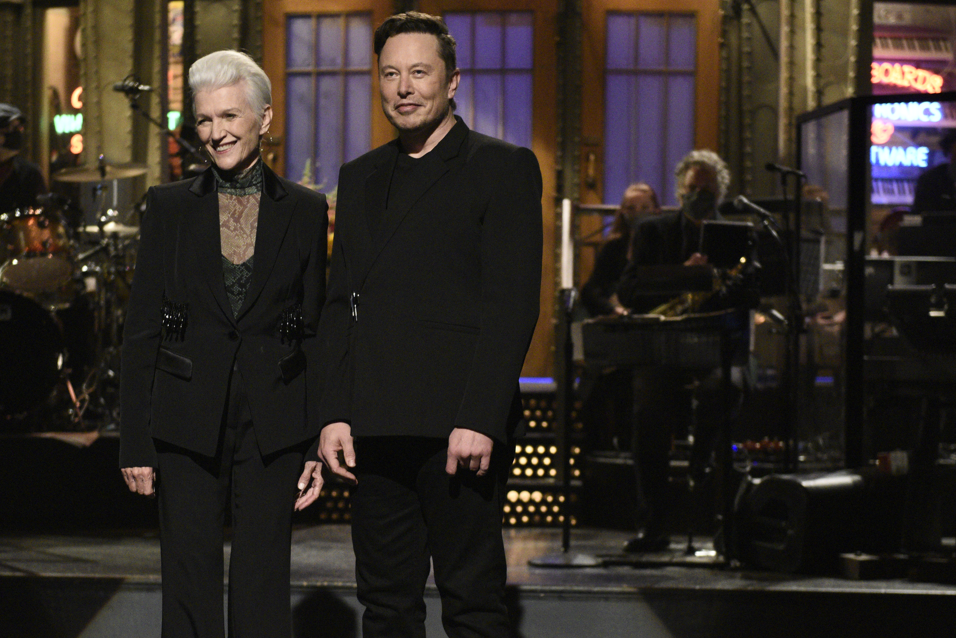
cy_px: 426
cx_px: 403
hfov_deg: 20.8
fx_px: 2603
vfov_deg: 13.9
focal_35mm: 98
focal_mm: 70
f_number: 3.2
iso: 6400
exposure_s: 1/320
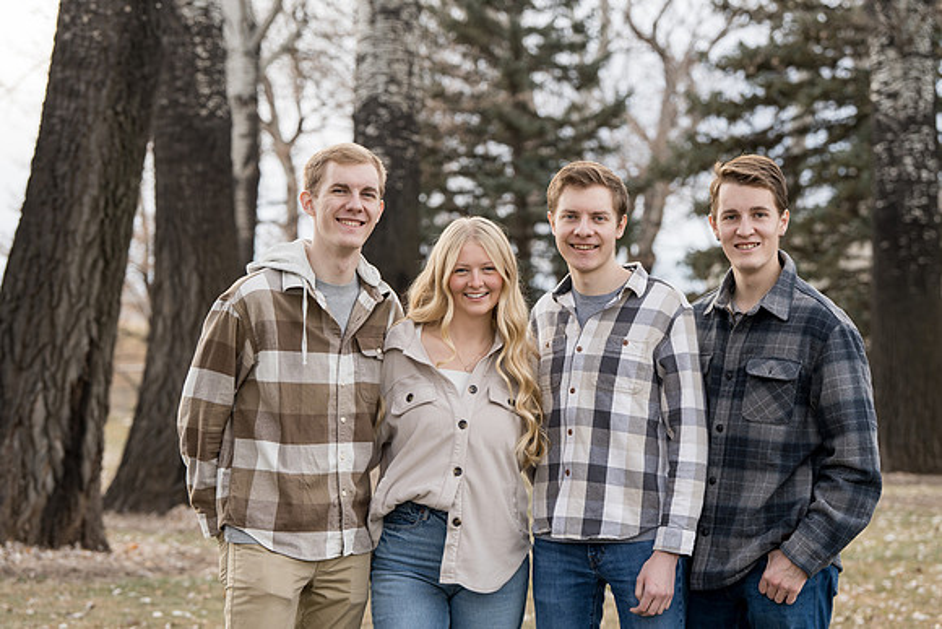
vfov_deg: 15.4
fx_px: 2329
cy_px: 314
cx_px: 471
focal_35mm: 89
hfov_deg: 22.9
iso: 250
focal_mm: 89
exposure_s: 1/250
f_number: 4
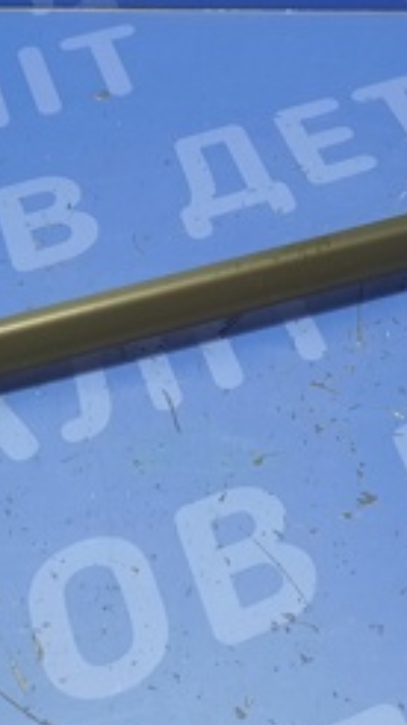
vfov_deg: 29.7
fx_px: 1365
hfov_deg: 17.0
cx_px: 215
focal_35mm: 71
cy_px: 295
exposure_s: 1/33
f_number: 2
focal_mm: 4.6
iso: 320
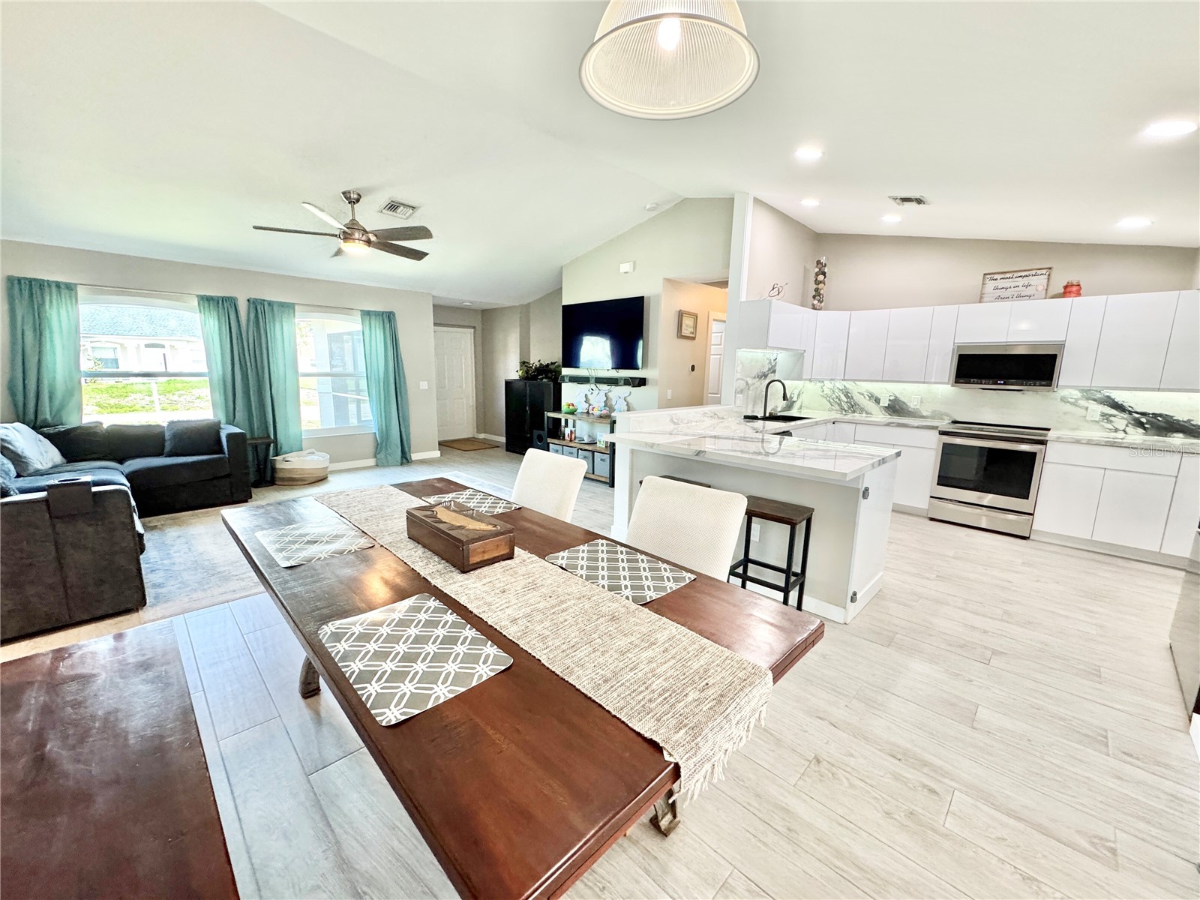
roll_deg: -0.9
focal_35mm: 14
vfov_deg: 85.7
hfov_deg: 102.1
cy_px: 450
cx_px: 600
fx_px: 485
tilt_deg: -9.4
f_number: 2.2
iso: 320
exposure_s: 1/120
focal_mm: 2.22
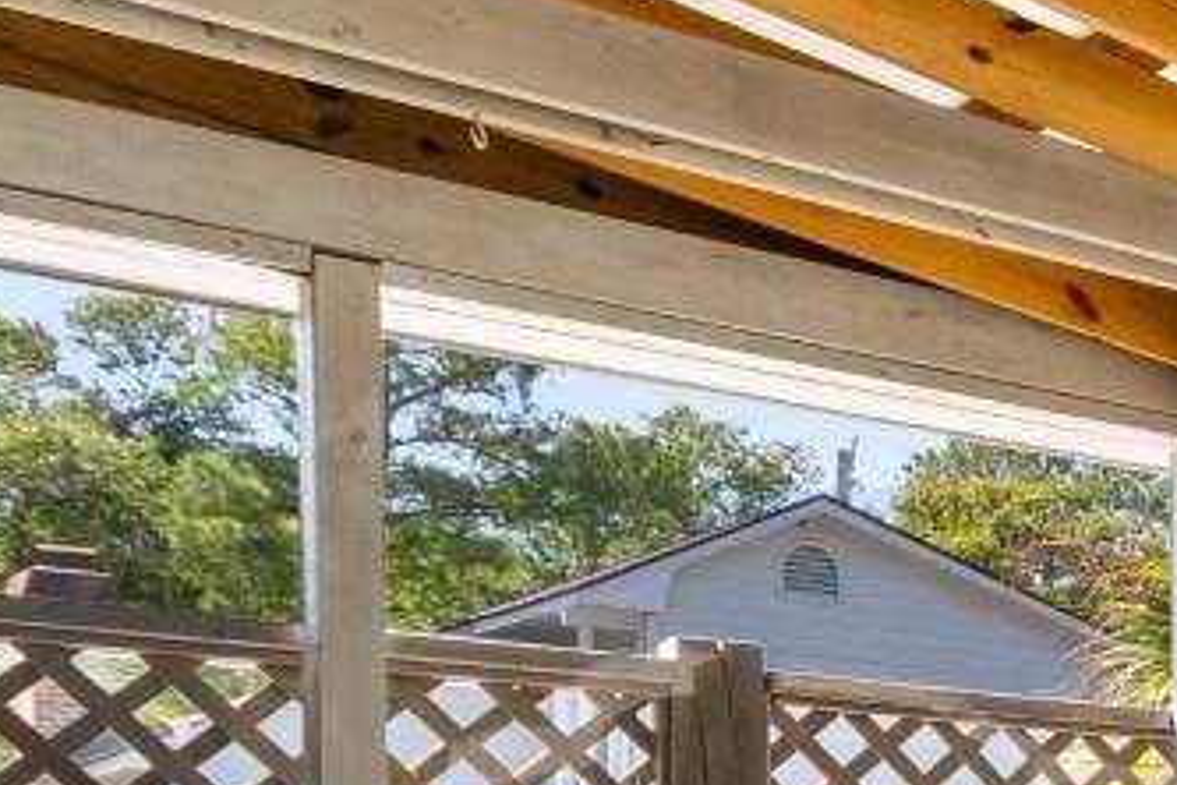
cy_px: 987
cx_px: 2103
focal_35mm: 73
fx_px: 2387
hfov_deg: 20.2
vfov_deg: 17.6
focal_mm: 10
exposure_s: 1/80
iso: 100
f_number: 4.5
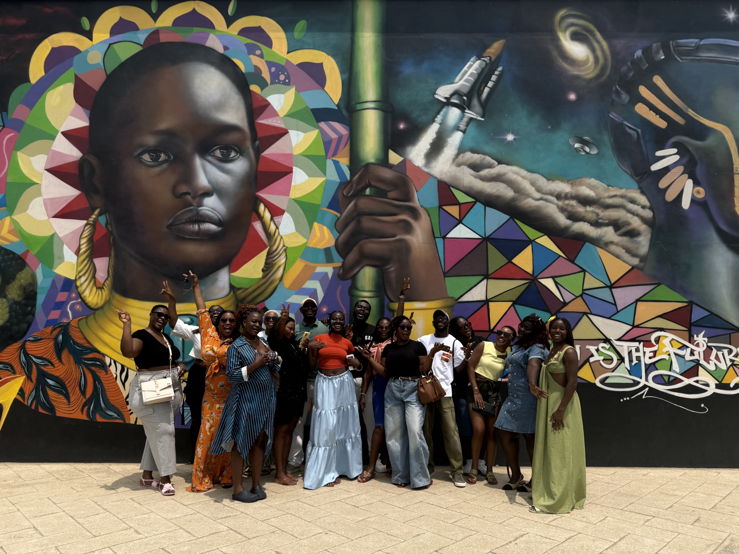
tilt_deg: +7.5
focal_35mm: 24
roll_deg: -0.3
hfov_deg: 71.6
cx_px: 370
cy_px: 277
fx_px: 512
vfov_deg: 56.8
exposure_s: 1/3953
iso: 80
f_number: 1.78
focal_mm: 6.76
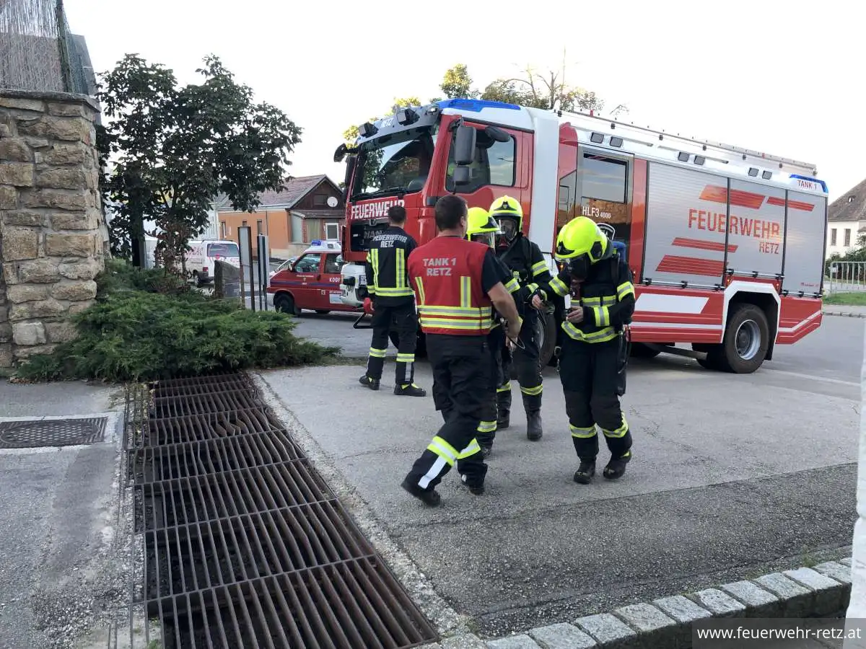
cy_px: 324
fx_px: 700
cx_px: 433
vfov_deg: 49.7
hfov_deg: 63.4
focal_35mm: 28
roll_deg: +2.2
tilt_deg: -7.6
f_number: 1.8
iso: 25
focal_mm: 4
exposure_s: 1/100
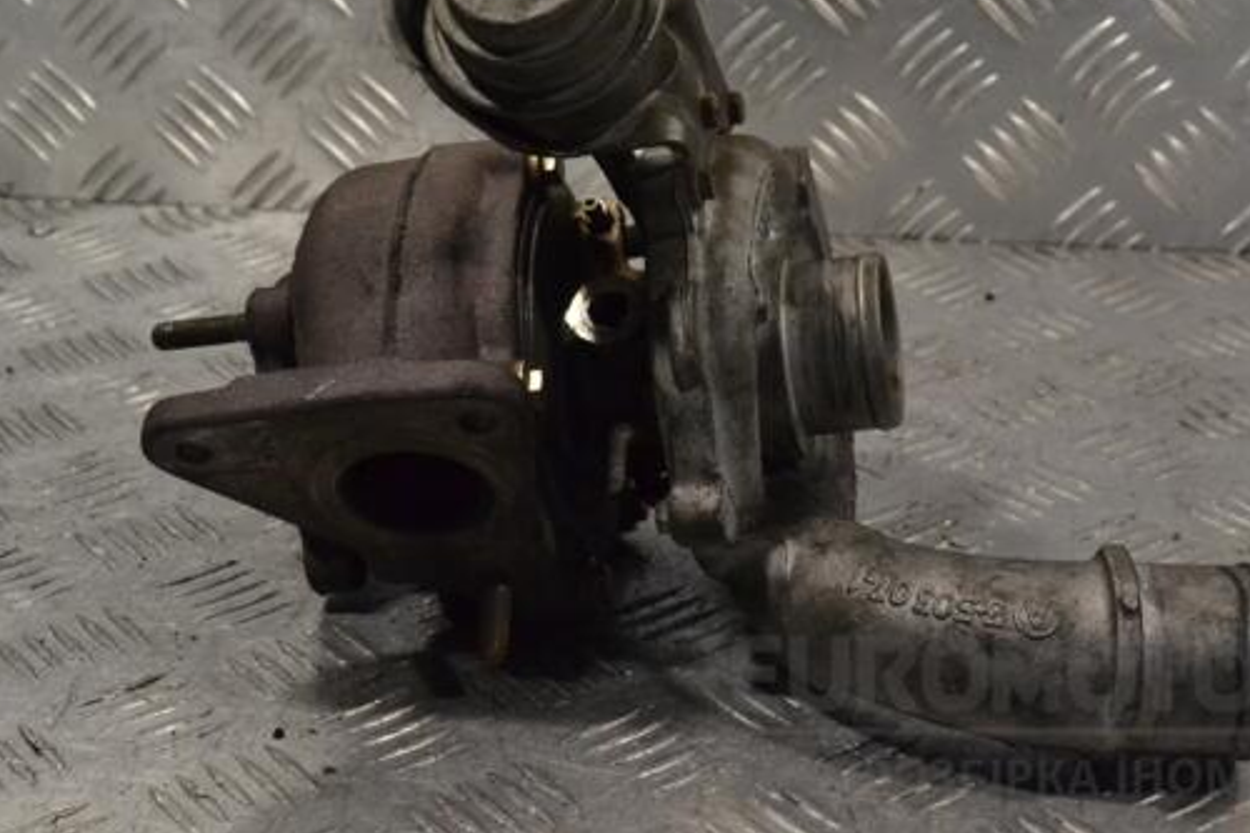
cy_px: 340
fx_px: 2499
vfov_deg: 18.9
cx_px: 685
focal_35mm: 72
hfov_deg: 28.1
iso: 3200
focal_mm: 40
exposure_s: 1/320
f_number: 9
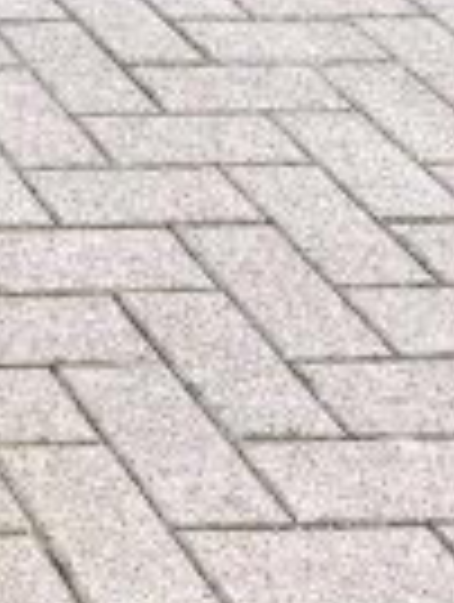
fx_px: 2162
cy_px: -279
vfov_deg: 14.8
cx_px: -895
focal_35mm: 124
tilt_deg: -16.3
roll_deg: -2.4
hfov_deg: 9.5
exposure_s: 1/466
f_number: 1.5
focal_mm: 5.7
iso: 50
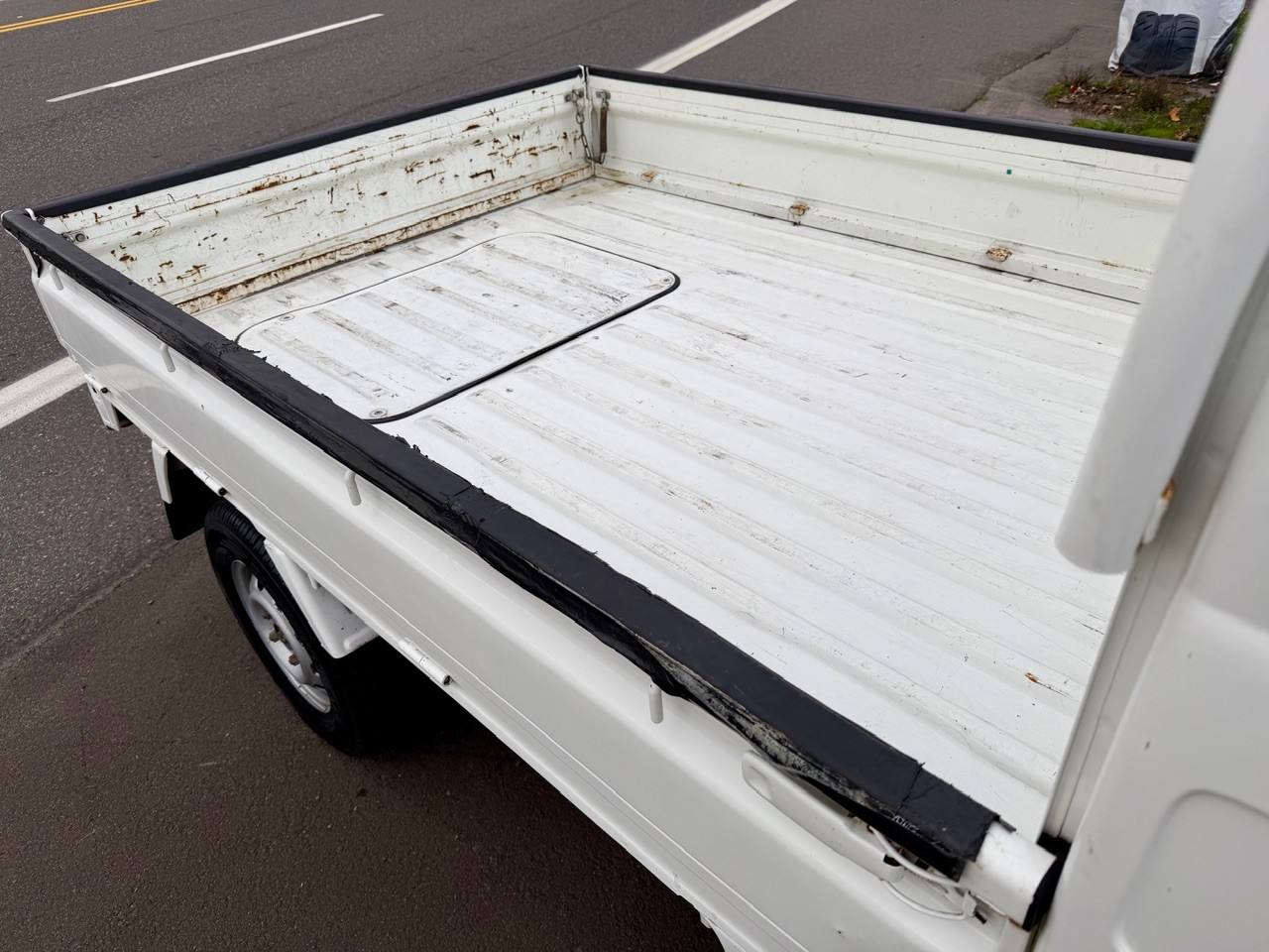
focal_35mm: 24
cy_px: 476
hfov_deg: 71.6
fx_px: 880
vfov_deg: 56.8
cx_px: 634
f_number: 1.78
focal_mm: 6.76
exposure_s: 1/627
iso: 80
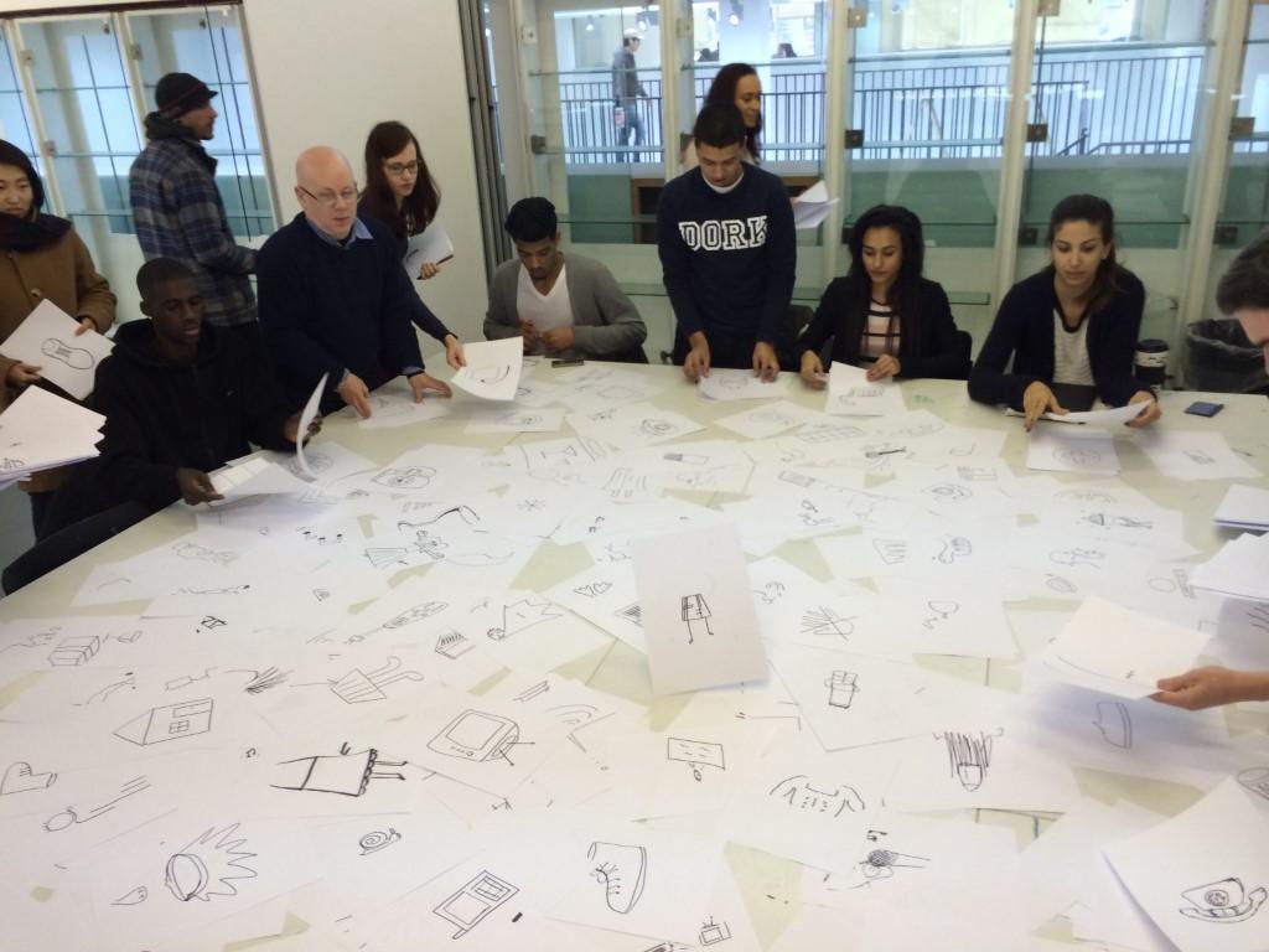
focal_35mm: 30
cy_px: 476
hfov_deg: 60.0
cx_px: 634
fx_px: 1100
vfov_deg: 46.8
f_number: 2.2
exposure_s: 1/40
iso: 50
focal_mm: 4.12
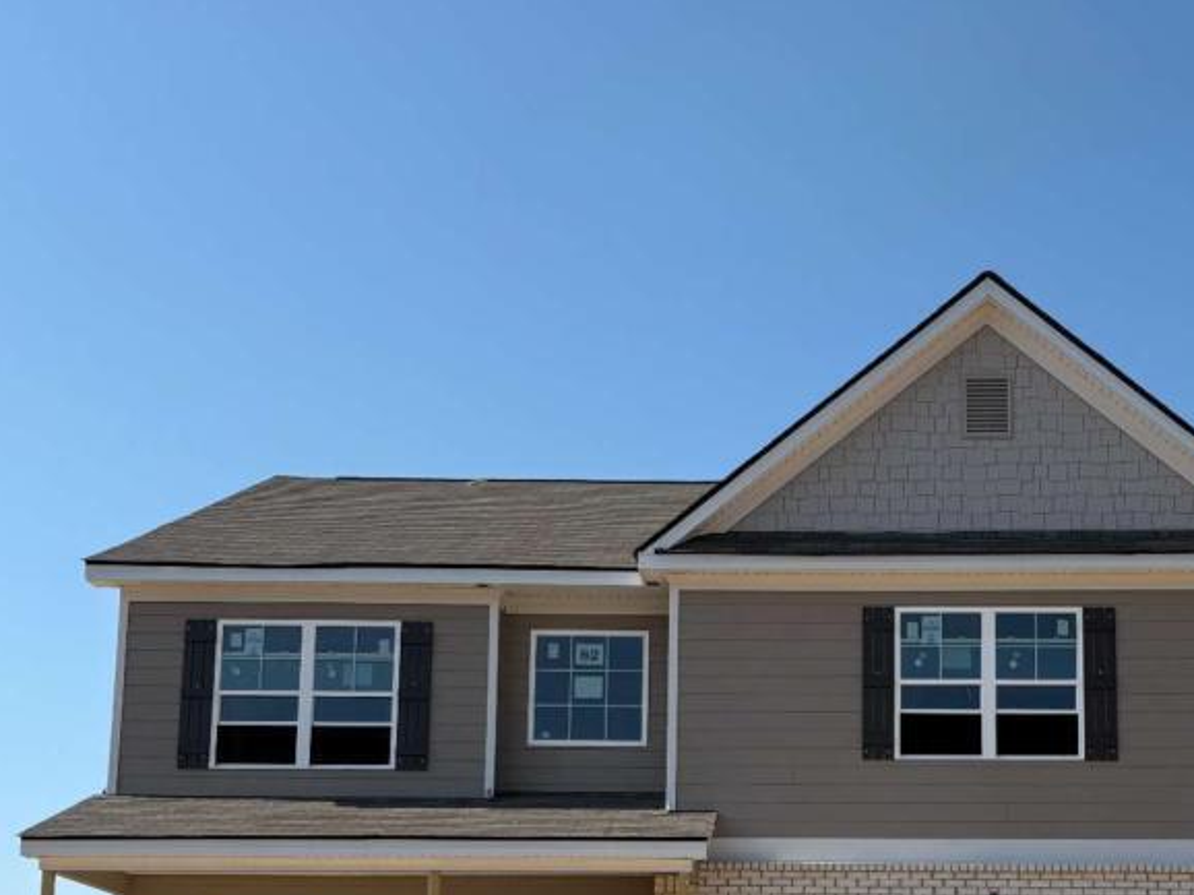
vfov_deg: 26.2
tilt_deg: +9.9
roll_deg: -0.2
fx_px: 1862
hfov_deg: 35.2
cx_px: 802
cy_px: 792
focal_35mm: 54
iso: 50
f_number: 1.6
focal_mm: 5.96
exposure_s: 1/4065
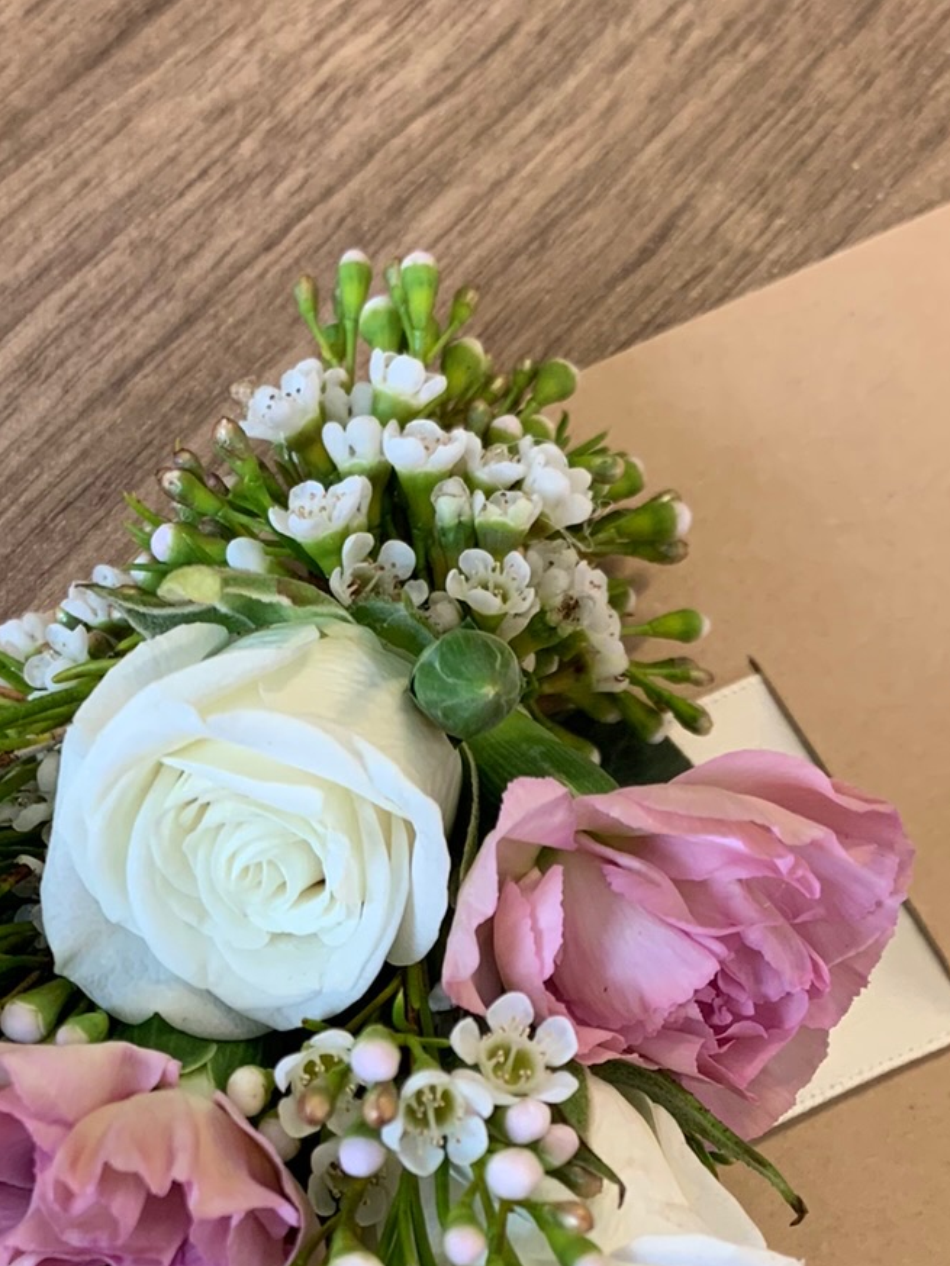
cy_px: 1043
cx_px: 276
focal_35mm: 61
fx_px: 2232
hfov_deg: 23.9
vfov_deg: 30.8
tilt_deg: -72.6
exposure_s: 1/60
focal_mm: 4.25
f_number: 1.8
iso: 125
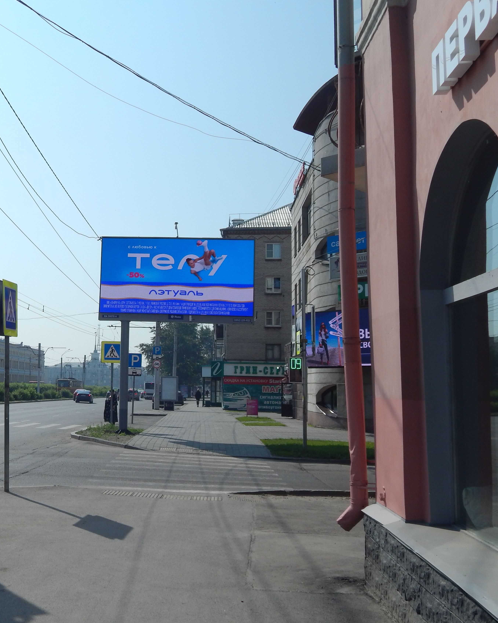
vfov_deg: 44.8
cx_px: 88
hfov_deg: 35.1
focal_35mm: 41
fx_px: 755
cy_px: 307
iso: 125
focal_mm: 5.6
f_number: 6.5
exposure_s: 1/800
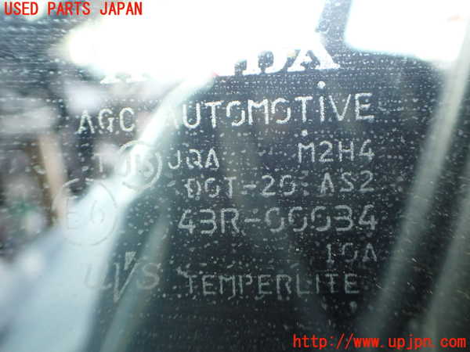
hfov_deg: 60.0
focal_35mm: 30
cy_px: 176
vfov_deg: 46.8
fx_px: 407
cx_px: 235
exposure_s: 1/125
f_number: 2.3
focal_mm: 5.4
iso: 500
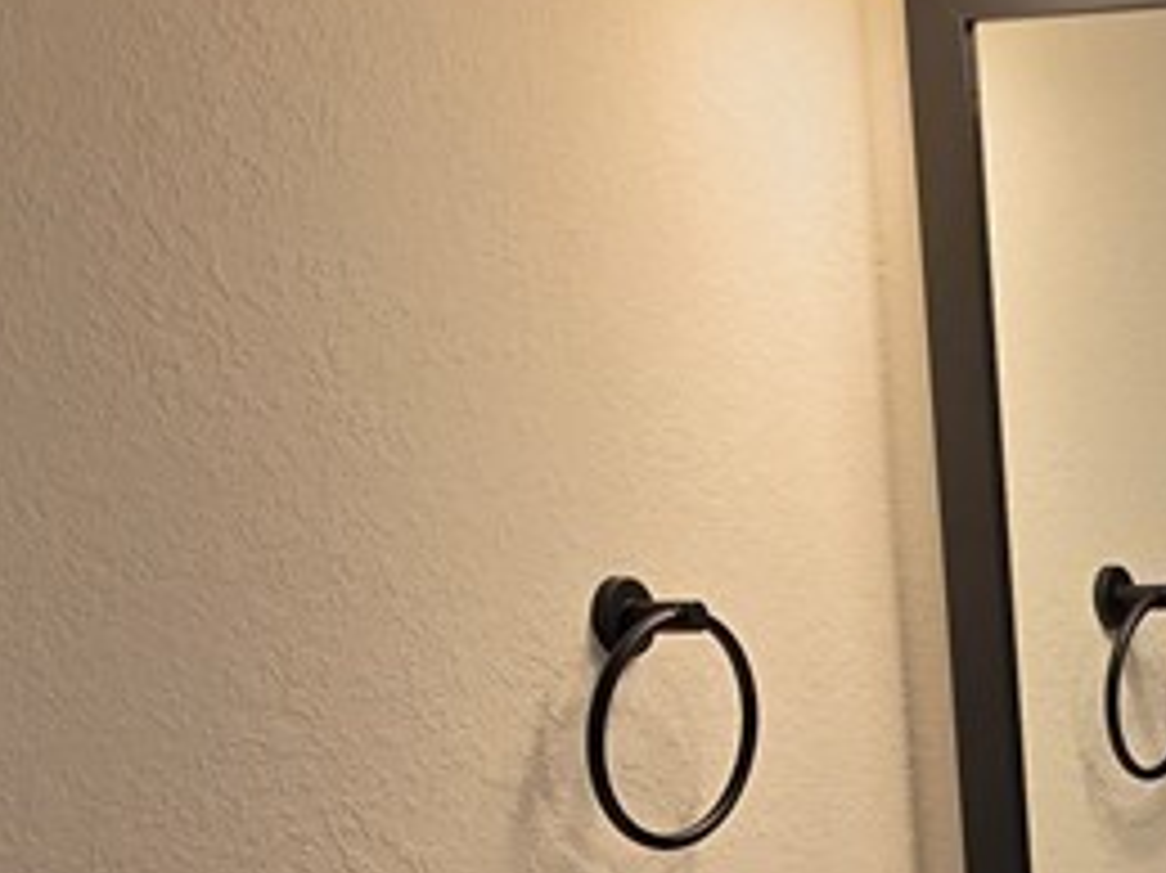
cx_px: 1706
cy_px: 1233
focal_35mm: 91
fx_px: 3064
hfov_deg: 19.1
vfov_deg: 15.2
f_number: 1.4
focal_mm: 6.5
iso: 20
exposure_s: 1/120
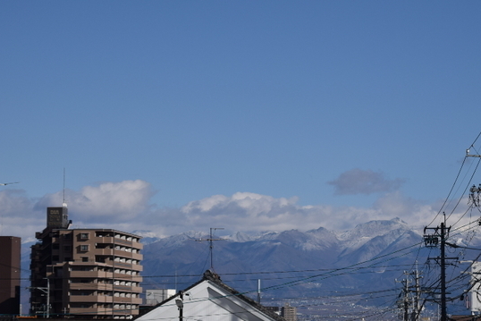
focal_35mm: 123
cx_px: 333
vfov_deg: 11.2
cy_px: 233
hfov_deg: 16.6
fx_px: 1640
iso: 100
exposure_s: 1/1600
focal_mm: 55
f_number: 5.6
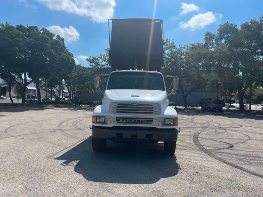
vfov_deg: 53.1
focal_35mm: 26
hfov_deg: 67.3
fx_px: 198
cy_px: 98
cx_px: 132
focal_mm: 5.7
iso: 50
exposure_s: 1/6993
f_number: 1.5
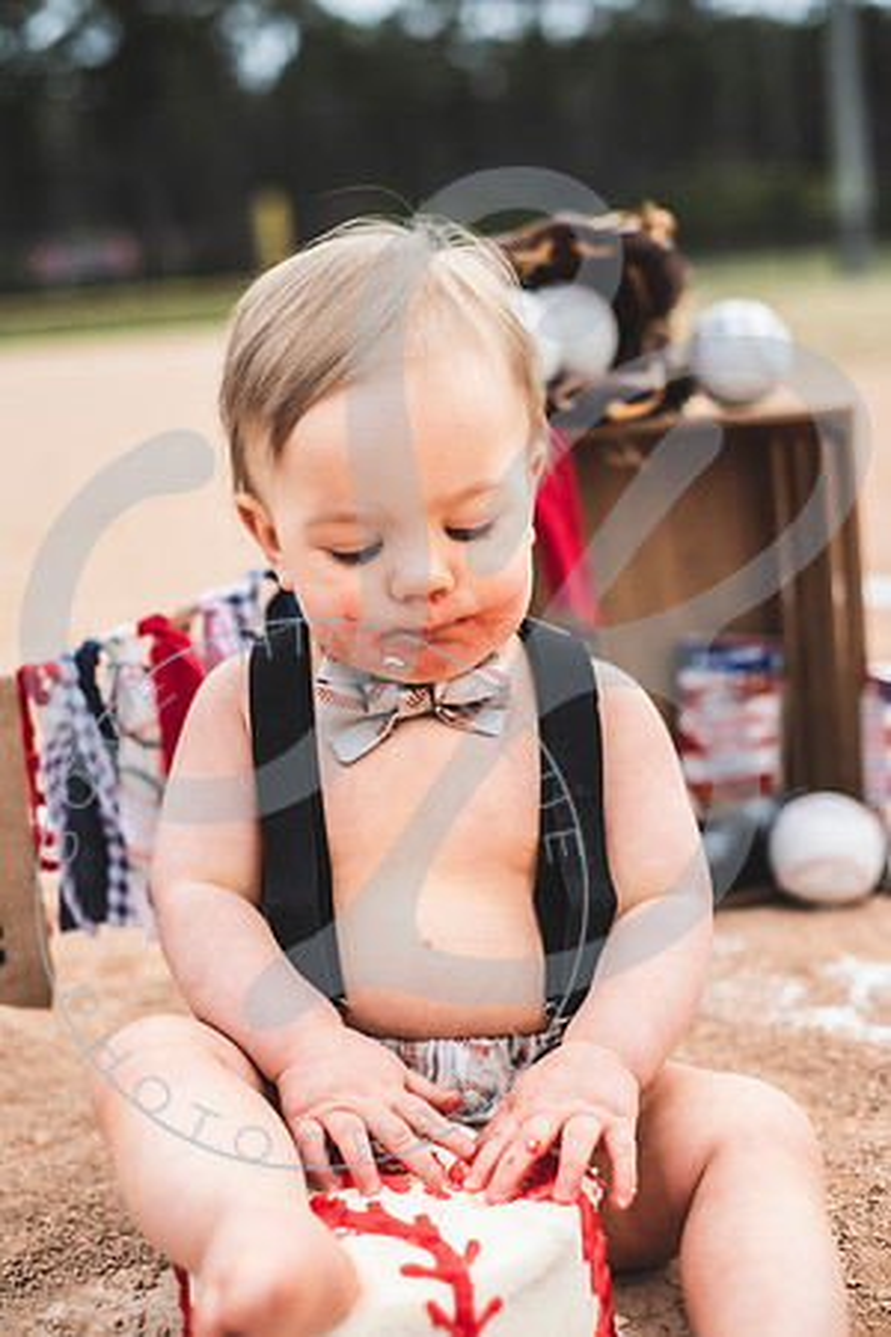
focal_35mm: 50
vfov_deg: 39.6
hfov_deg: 27.0
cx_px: 446
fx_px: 1856
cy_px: 668
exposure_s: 1/400
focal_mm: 50
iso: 100
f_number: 2.8
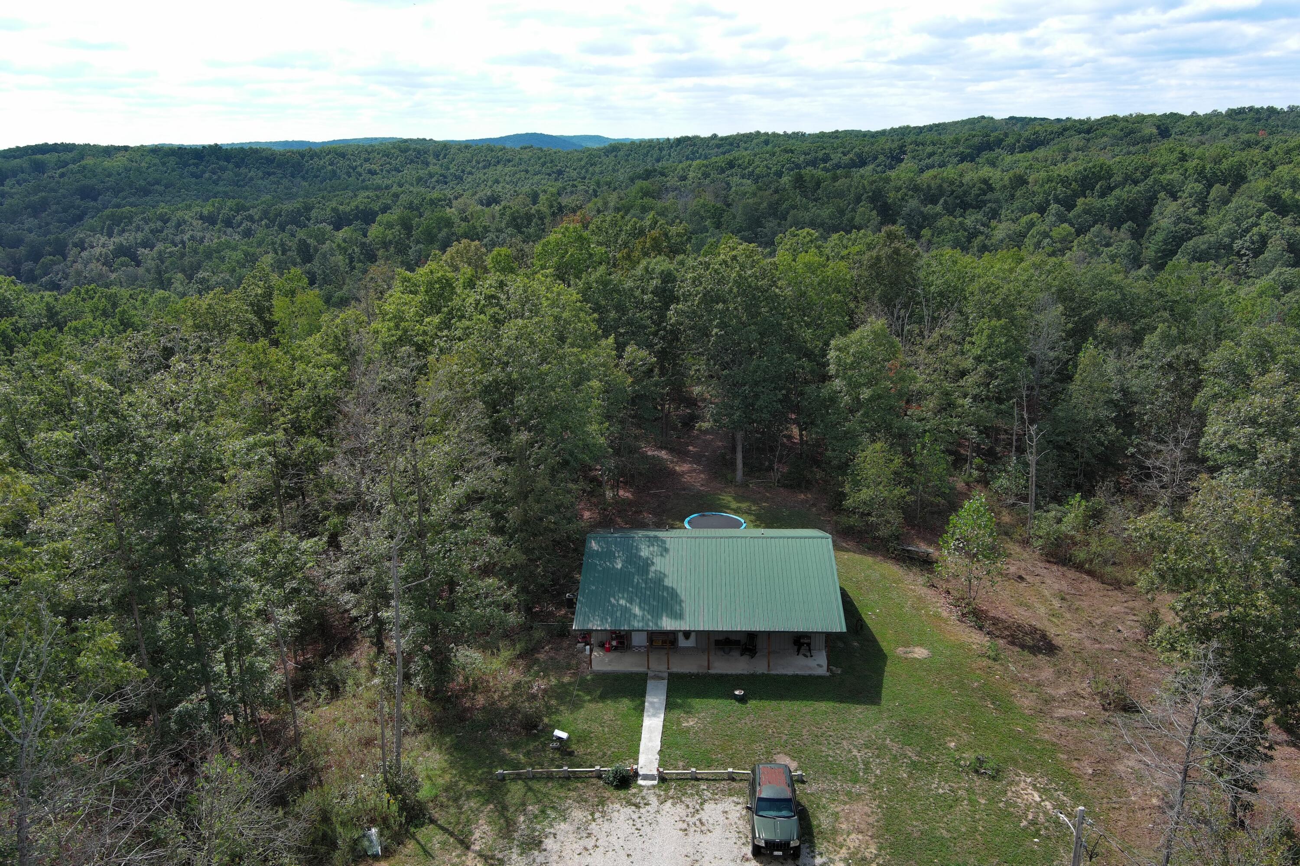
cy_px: 433
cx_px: 650
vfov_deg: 45.0
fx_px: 1047
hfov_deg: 63.7
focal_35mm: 29
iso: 100
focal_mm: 10.57
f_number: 2.8
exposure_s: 1/1064
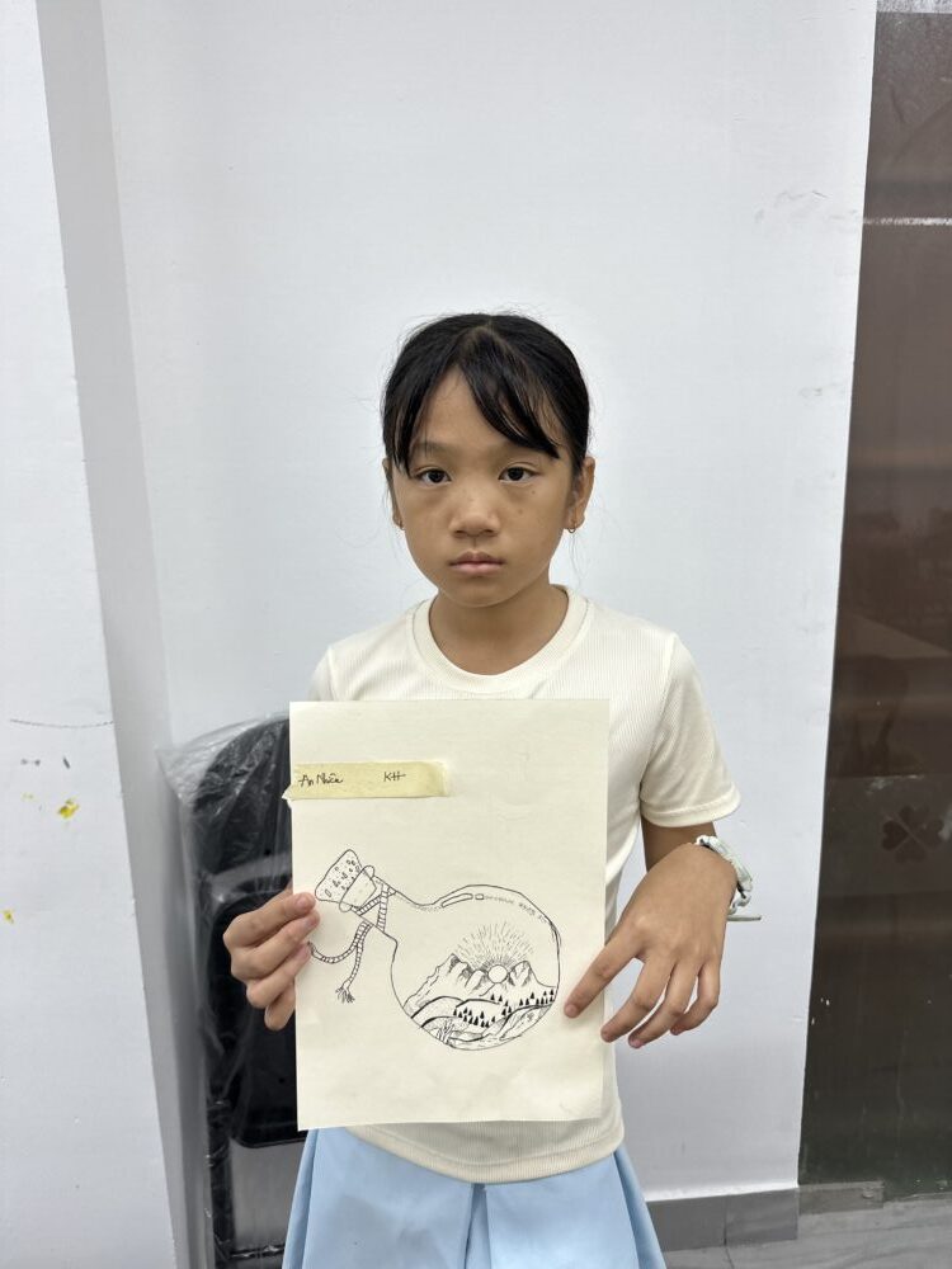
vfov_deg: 71.6
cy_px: 634
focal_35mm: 24
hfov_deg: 56.8
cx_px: 476
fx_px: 880
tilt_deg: -11.8
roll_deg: +0.1
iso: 80
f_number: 1.78
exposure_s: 1/253
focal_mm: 6.86
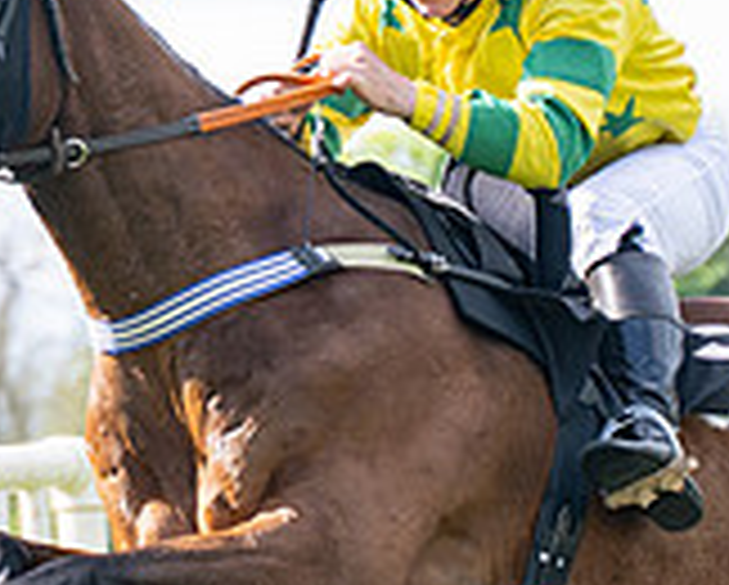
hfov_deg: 3.4
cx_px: 660
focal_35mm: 574
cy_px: 616
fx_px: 12399
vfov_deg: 2.7
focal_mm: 98
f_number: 4
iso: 200
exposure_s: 1/800
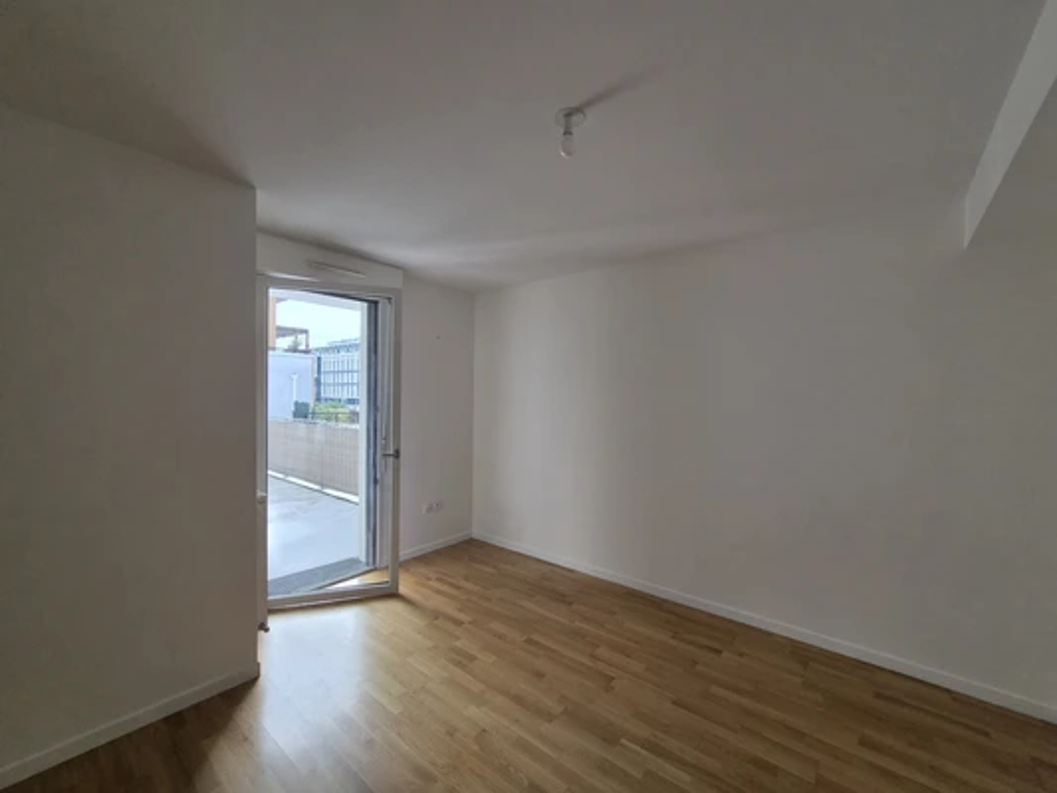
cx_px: 528
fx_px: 397
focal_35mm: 13
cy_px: 396
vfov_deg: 89.9
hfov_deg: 106.2
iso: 100
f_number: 2.2
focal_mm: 2.2
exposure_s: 1/363
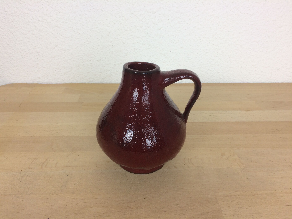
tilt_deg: -26.0
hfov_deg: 61.7
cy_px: 110
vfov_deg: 48.2
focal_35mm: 29
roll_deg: -0.9
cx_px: 146
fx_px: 245
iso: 50
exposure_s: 1/50
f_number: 2.2
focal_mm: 4.15
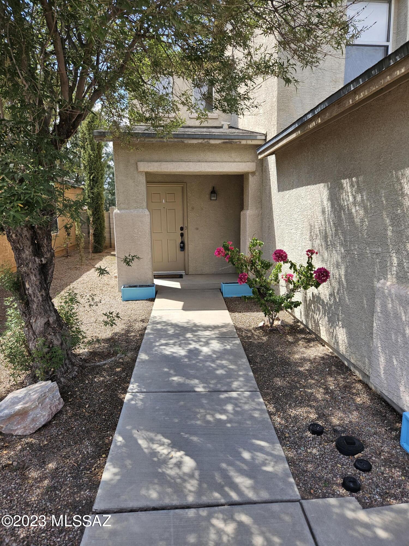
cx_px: 204
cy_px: 273
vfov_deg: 73.9
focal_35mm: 23
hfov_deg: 58.9
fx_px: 362
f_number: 1.8
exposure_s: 1/1186
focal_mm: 5.4
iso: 40
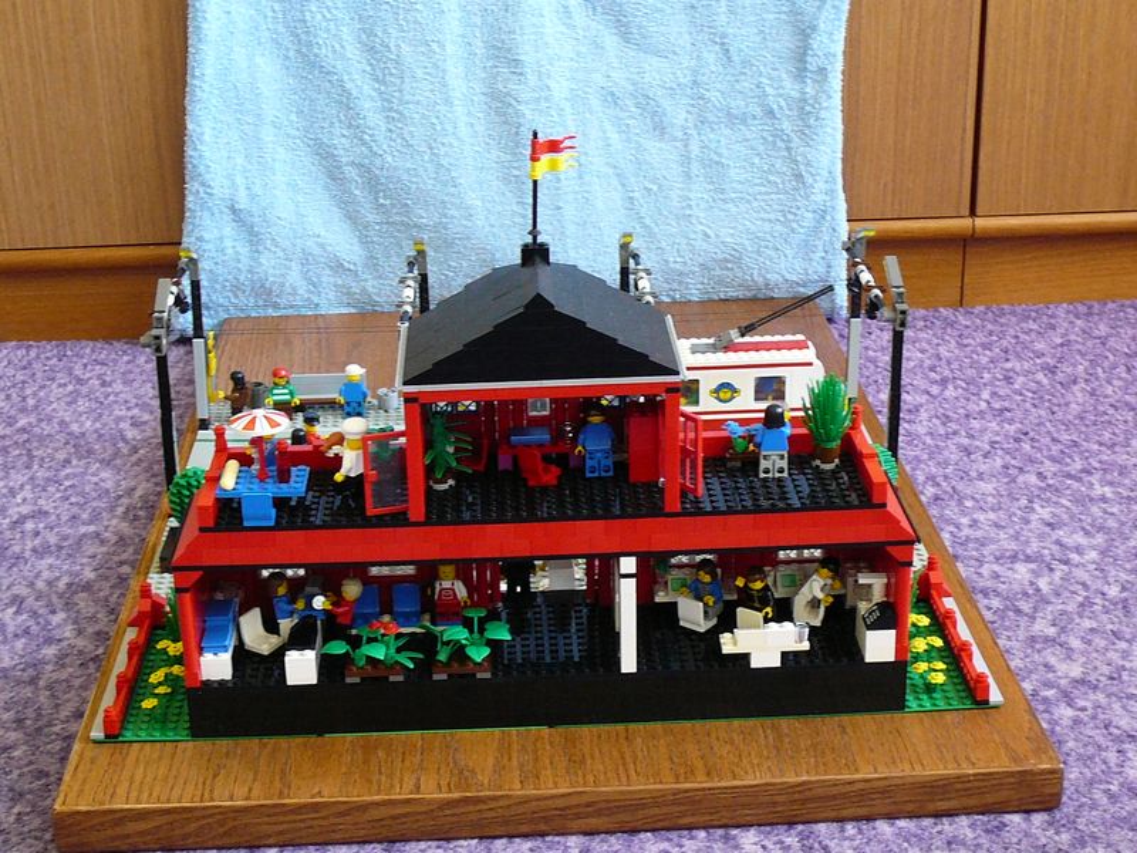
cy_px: 426
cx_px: 568
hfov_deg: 32.7
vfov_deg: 24.8
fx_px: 1938
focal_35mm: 59
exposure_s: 1/8
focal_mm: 7
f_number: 3.3
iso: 200
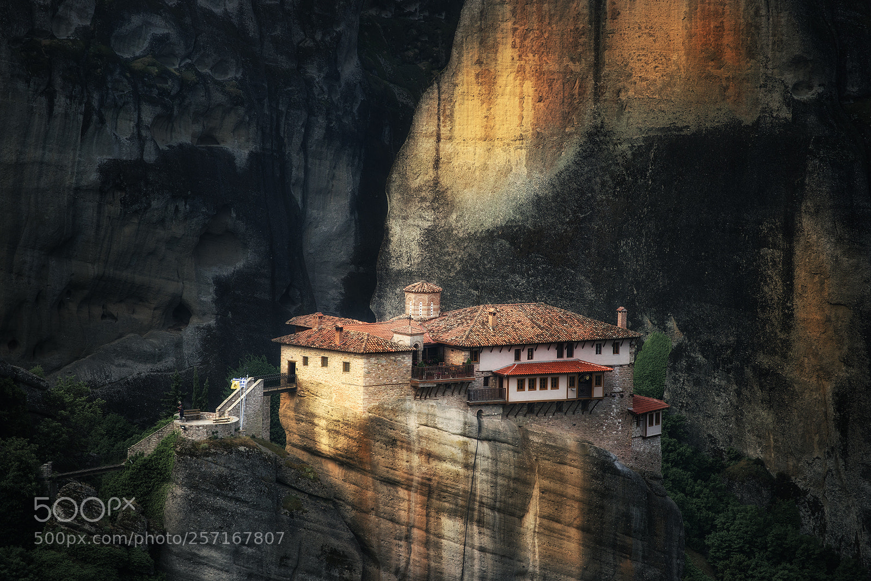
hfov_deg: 10.3
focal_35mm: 200
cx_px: 436
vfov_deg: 6.9
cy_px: 290
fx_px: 4840
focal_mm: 200
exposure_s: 1/640
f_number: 4
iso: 500
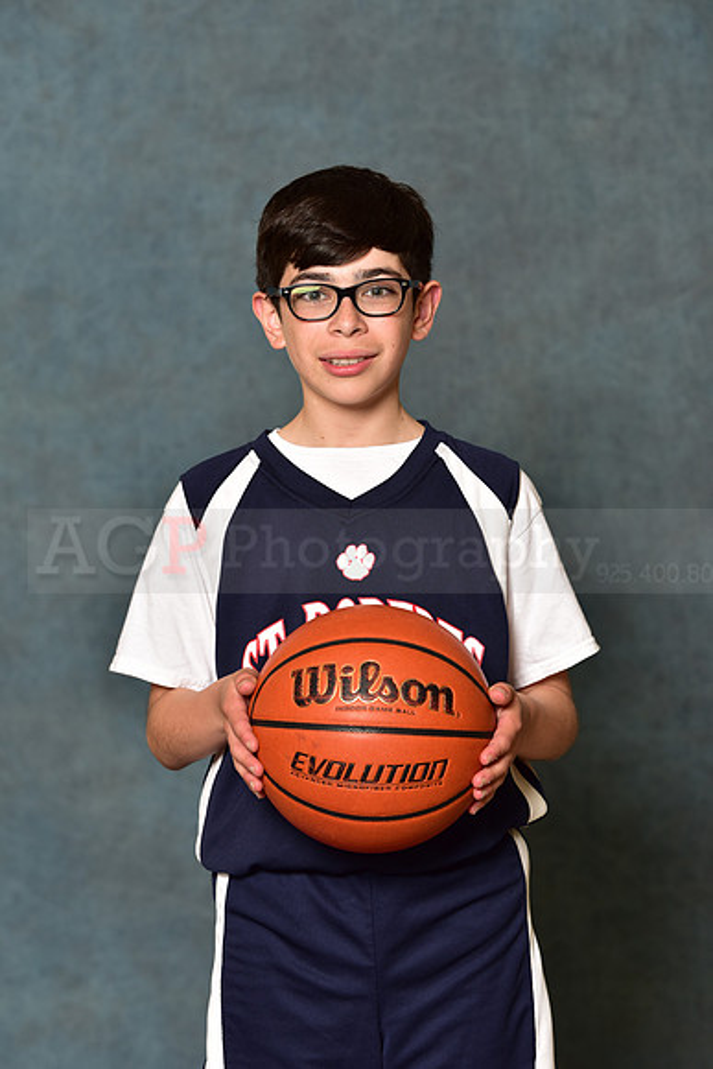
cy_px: 534
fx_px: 3622
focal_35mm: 122
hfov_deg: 11.2
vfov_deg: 16.8
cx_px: 356
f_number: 4.5
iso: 320
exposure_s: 1/200
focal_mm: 122
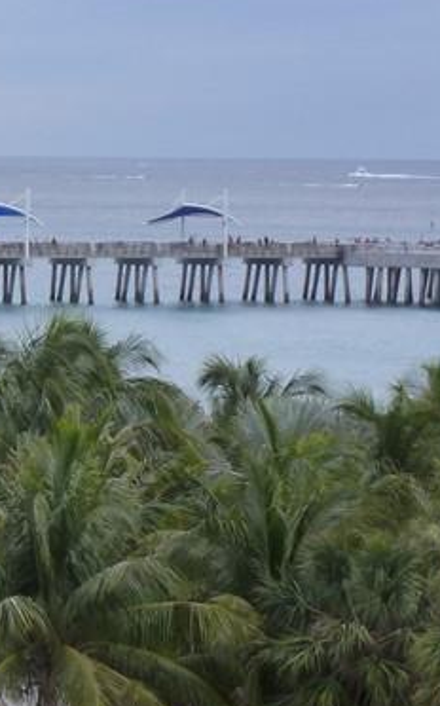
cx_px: -298
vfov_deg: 9.4
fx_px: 4266
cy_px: 216
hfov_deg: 5.8
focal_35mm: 222
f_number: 4.7
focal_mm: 13.6
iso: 160
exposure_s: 1/250
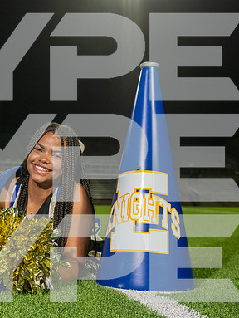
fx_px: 588
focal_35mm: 64
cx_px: 37
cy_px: 158
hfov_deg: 22.5
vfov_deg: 30.2
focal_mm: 44
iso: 1000
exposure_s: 1/200
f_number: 4.5
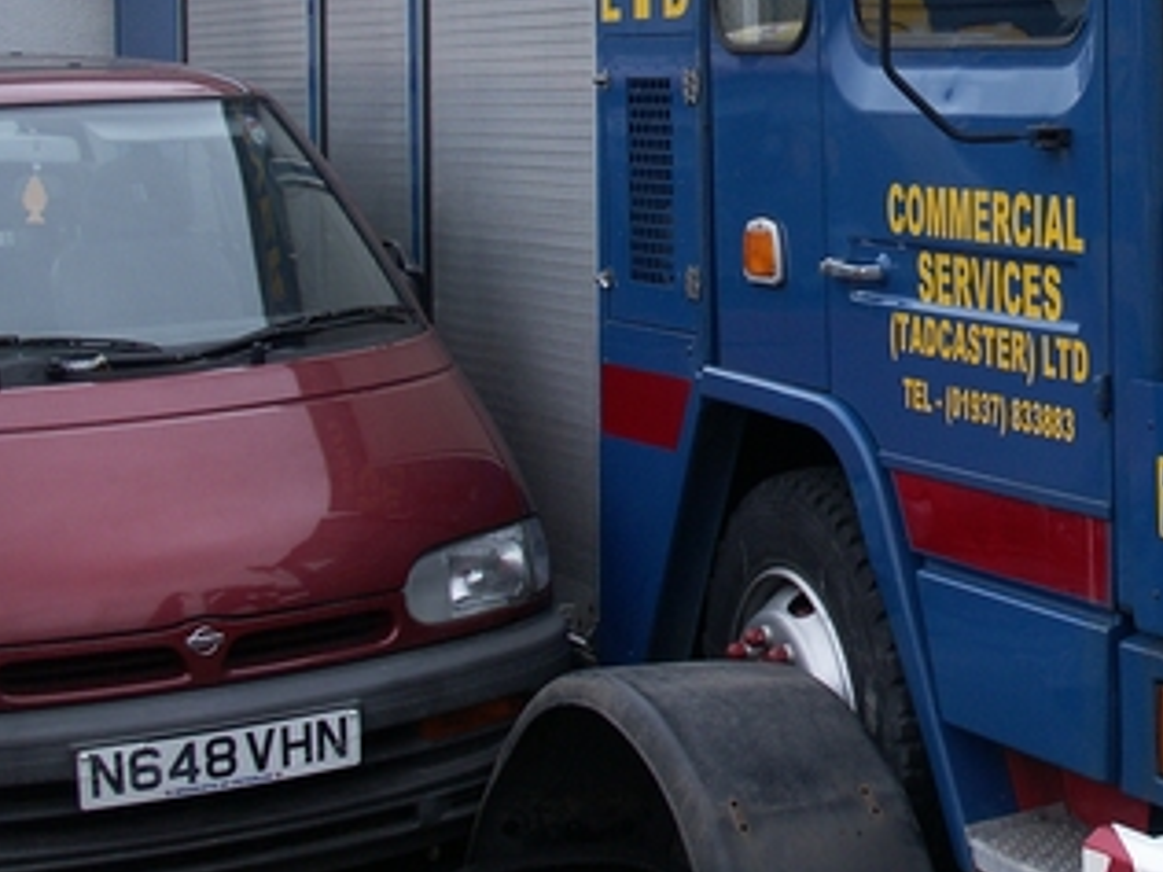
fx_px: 2520
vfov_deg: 19.4
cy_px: 173
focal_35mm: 75
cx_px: 1111
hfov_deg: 25.0
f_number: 3.5
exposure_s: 1/100
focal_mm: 7.7
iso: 50
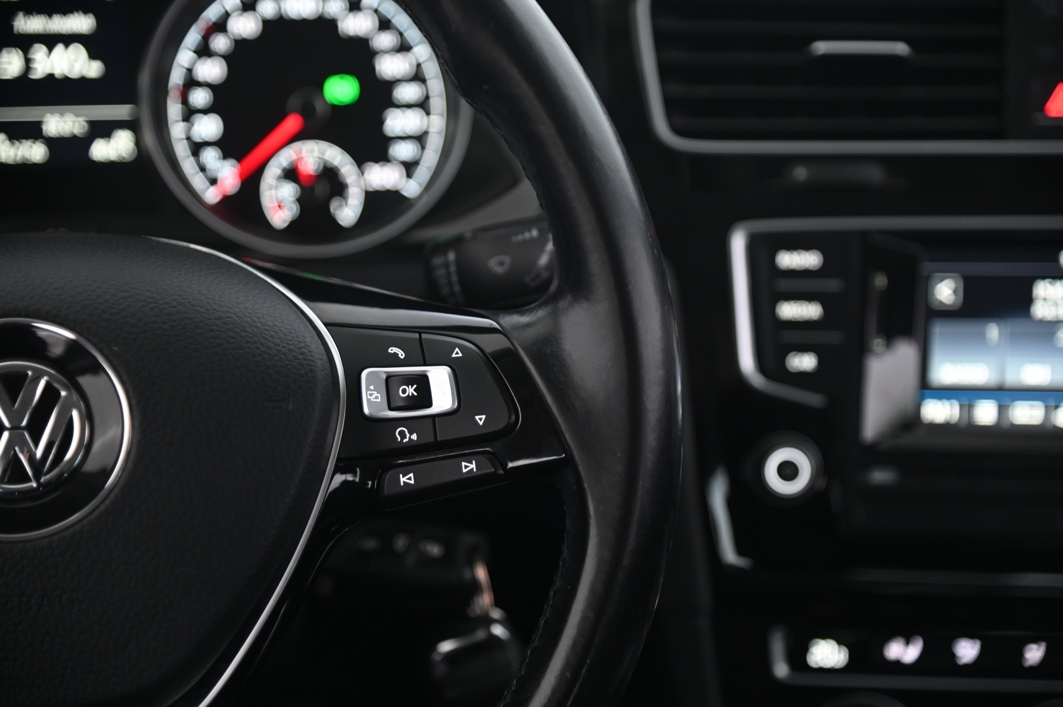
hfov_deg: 23.9
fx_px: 2508
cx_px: 532
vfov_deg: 16.0
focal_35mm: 85
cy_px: 354
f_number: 4
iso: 2000
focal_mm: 85
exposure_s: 1/15
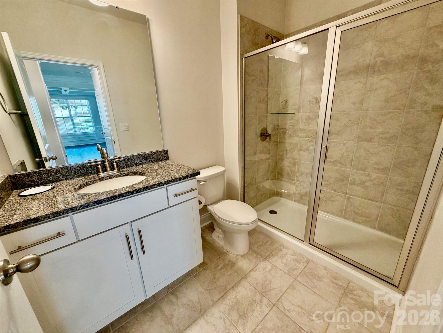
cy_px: 166
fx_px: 179
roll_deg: +2.4
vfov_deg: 85.7
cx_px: 222
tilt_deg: -16.0
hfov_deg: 102.1
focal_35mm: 14
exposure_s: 1/60
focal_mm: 2.22
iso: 200
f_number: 2.2
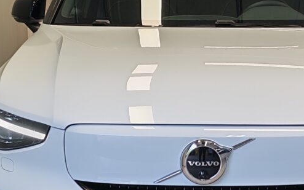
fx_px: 746
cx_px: 200
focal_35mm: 90
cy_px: 105
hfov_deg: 22.9
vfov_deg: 14.5
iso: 100
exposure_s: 1/200
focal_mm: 5.4
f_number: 1.6
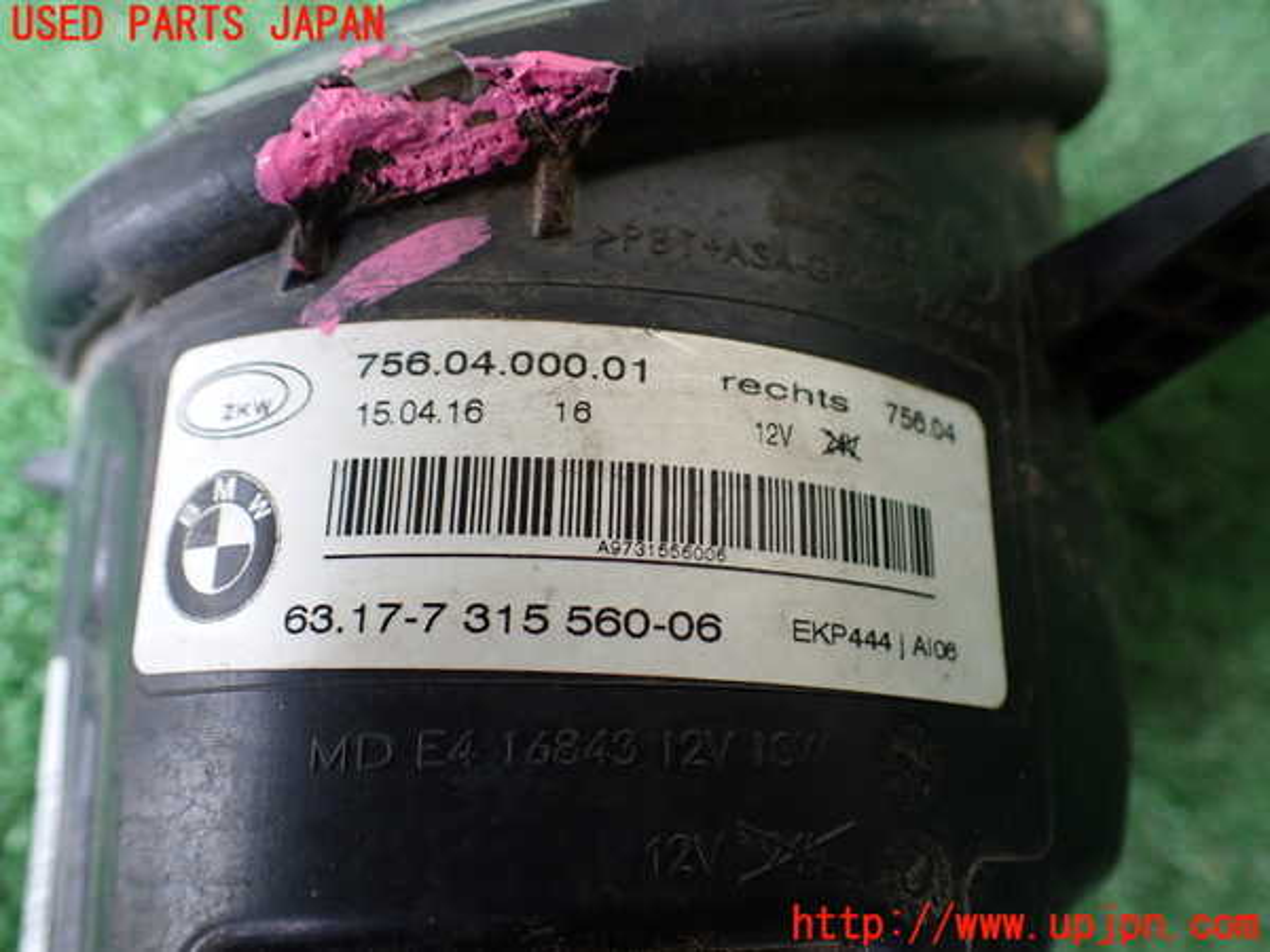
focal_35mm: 30
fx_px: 1101
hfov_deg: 60.0
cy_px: 476
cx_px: 635
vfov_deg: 46.8
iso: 320
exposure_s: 1/125
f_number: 2.3
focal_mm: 5.4
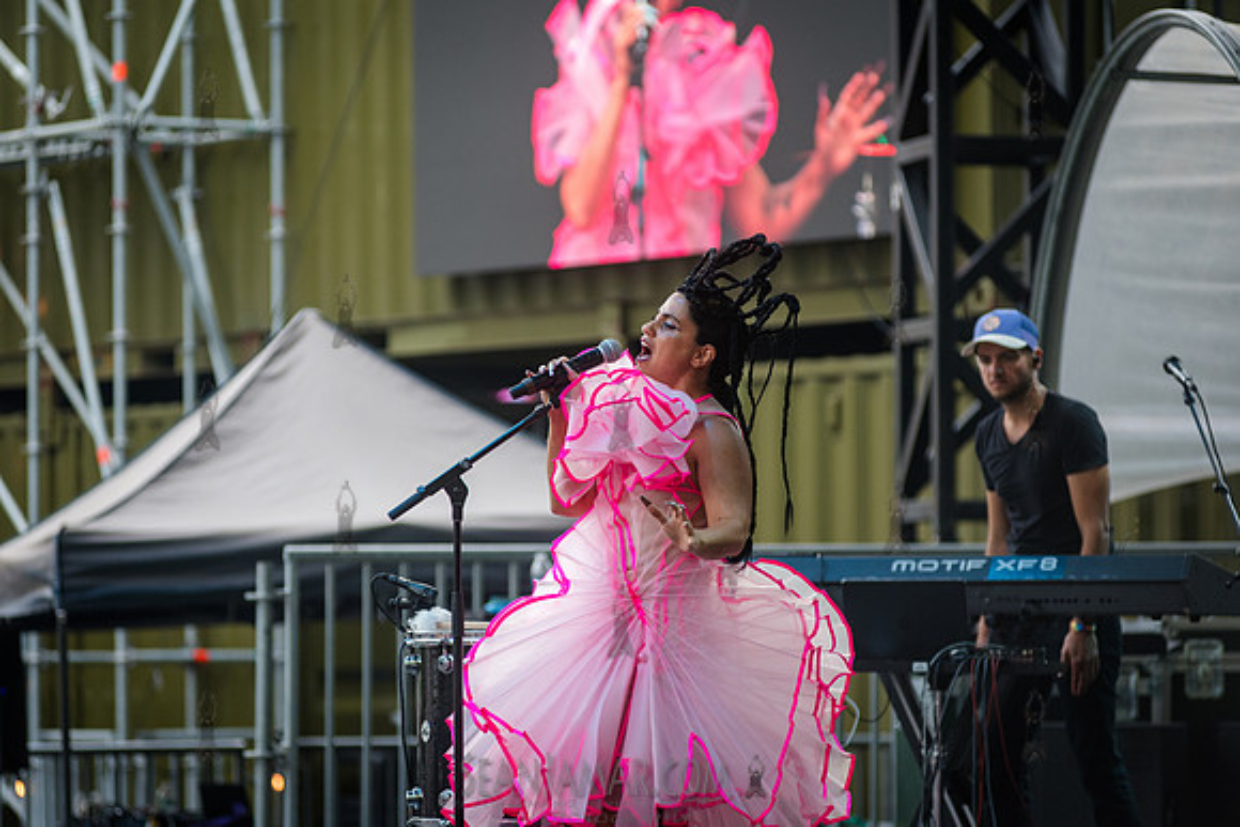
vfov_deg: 6.9
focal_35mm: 200
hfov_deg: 10.3
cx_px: 620
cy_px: 414
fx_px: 6891
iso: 1000
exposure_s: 1/320
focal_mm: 200
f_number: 4
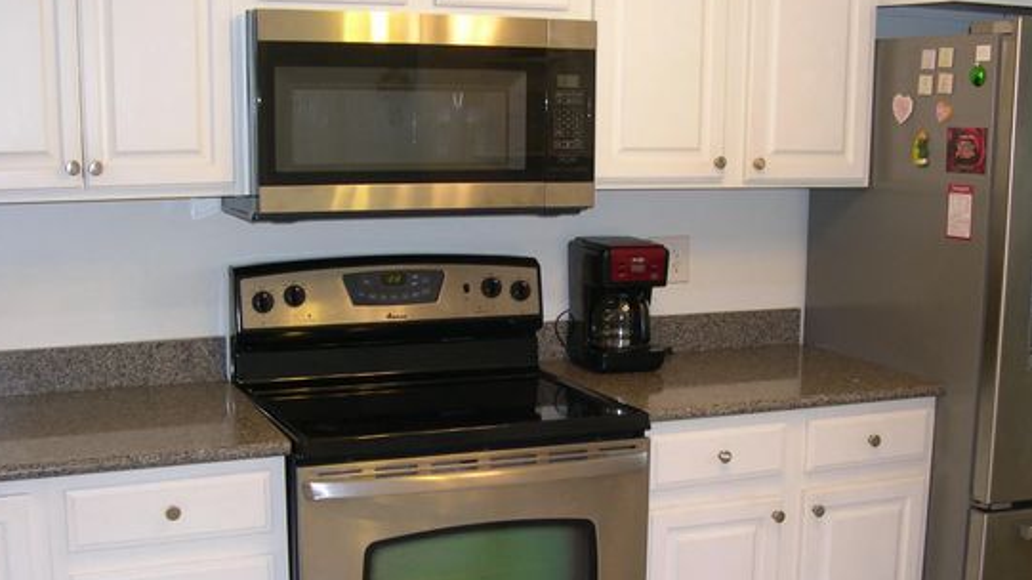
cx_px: 526
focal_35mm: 49
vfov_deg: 24.3
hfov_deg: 42.1
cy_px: 372
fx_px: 1341
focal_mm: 8
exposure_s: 1/30
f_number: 2.8
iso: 100
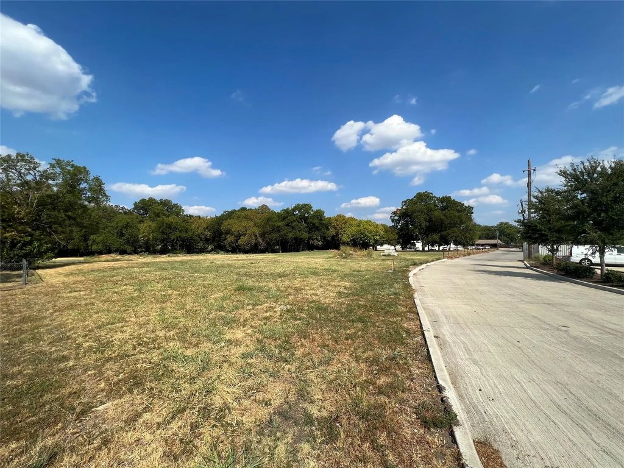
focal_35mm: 13
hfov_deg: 106.2
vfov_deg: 89.9
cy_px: 234
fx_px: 234
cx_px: 312
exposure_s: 1/2273
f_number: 1.8
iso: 32
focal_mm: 1.57
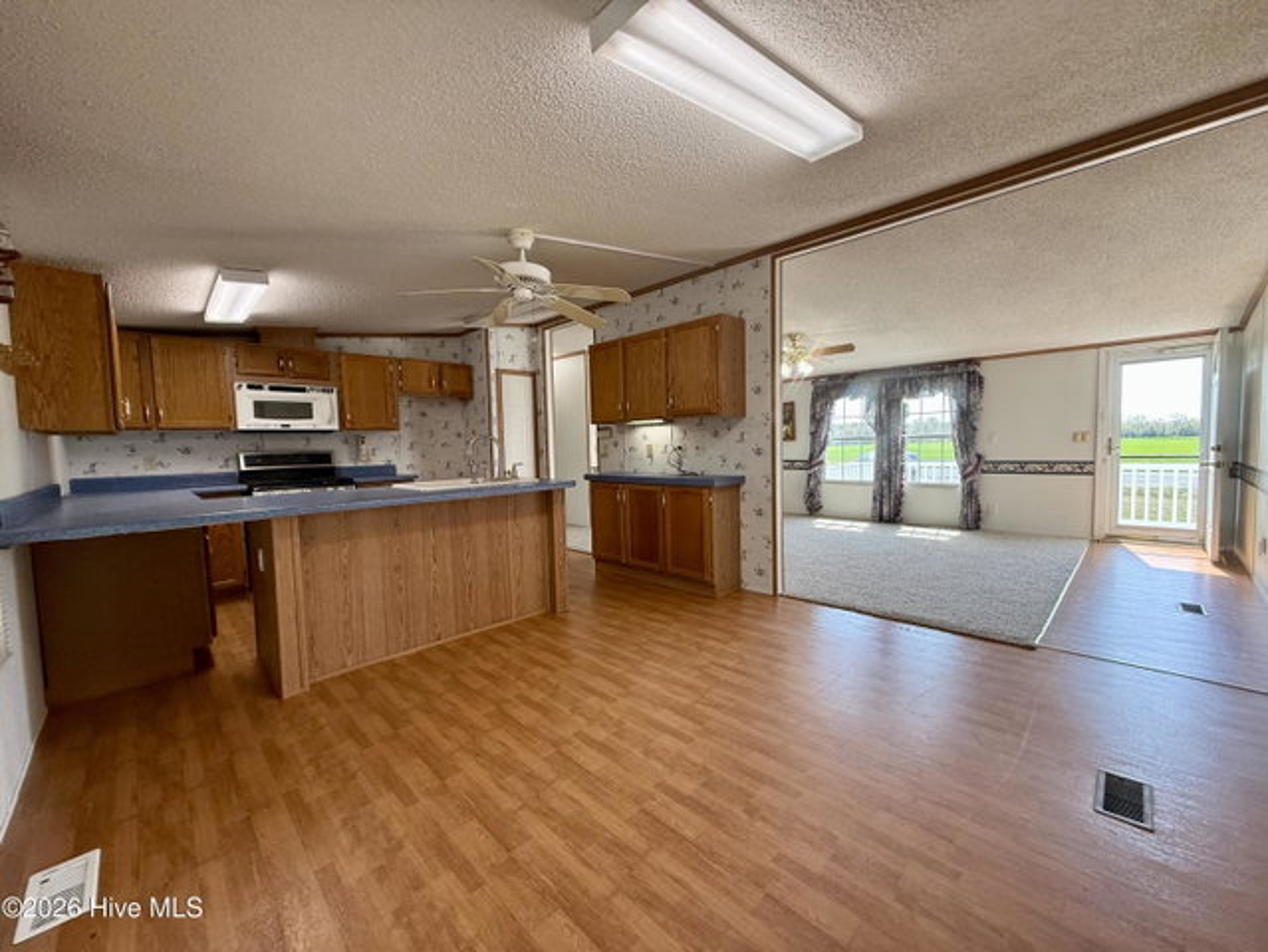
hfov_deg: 102.0
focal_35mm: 14
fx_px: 513
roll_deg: +1.4
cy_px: 476
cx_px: 634
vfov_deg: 85.7
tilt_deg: -2.9
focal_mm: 2.22
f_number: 2.2
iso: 200
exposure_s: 1/120
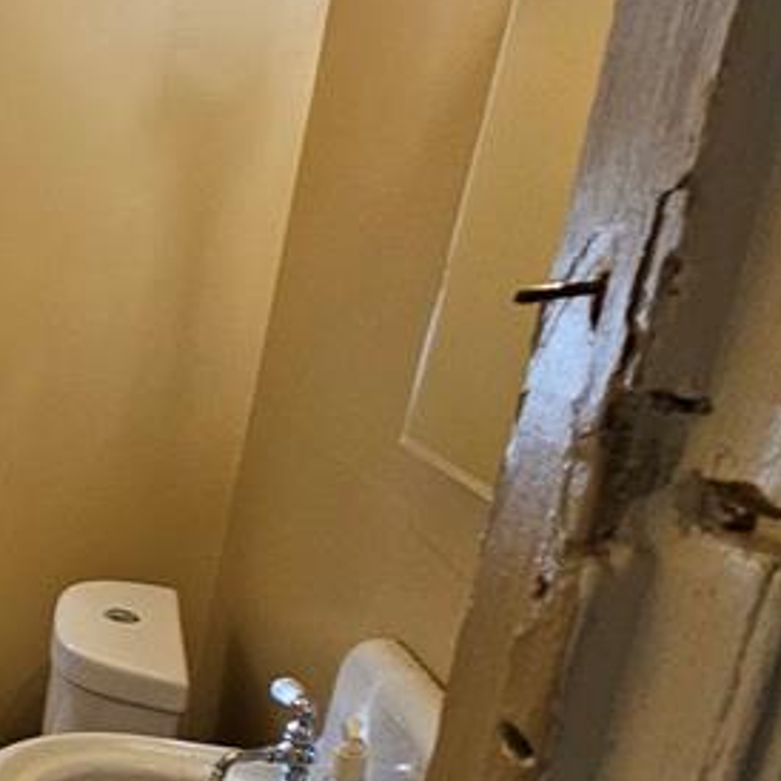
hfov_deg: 26.7
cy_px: 485
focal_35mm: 43
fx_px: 1098
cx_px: -416
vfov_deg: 38.9
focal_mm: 2.2
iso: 250
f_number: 2.2
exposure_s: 1/60
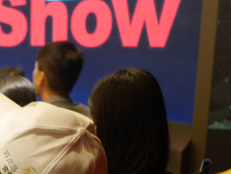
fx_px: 628
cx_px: -25
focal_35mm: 94
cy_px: 226
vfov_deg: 15.0
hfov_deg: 19.9
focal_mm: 15
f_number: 1.7
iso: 400
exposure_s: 1/60
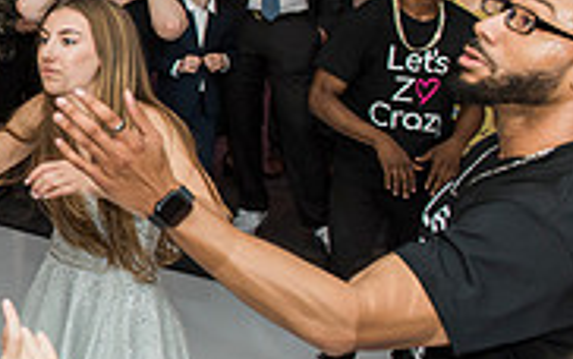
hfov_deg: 21.9
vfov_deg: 16.5
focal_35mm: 78
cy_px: 30
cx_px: -290
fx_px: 1219
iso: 1000
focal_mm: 24
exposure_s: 1/100
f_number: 4
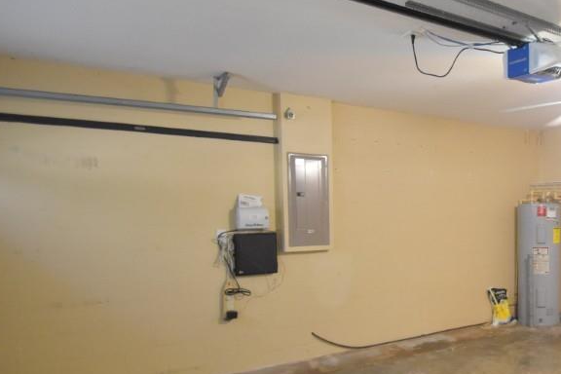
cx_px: 506
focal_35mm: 30
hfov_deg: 53.9
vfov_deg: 43.3
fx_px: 467
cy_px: 231
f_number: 3.5
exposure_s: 1/60
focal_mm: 10
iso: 3200
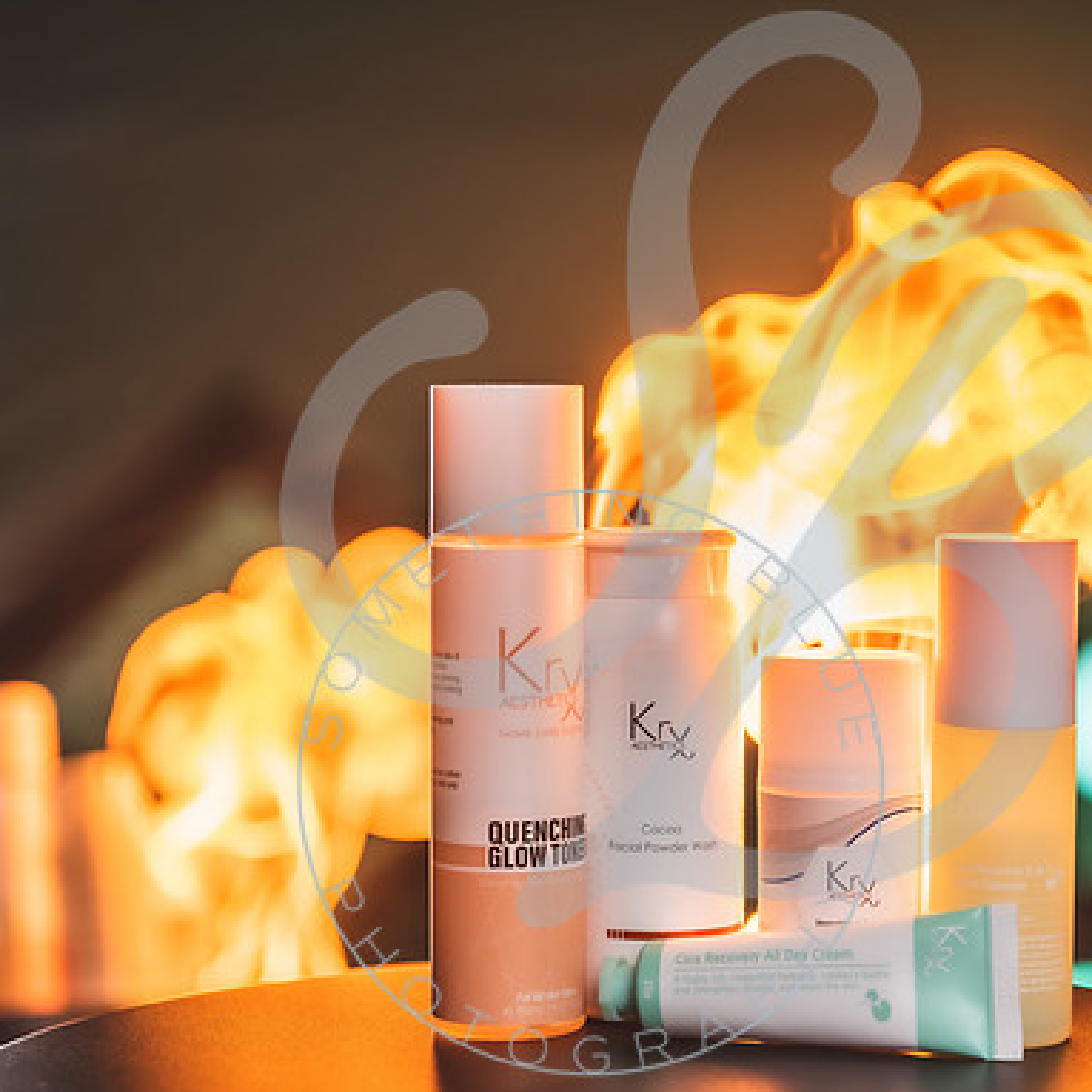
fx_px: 3391
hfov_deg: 18.3
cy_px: 543
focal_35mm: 95
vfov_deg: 18.3
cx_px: 689
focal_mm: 70
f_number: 2.8
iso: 100
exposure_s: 1/200
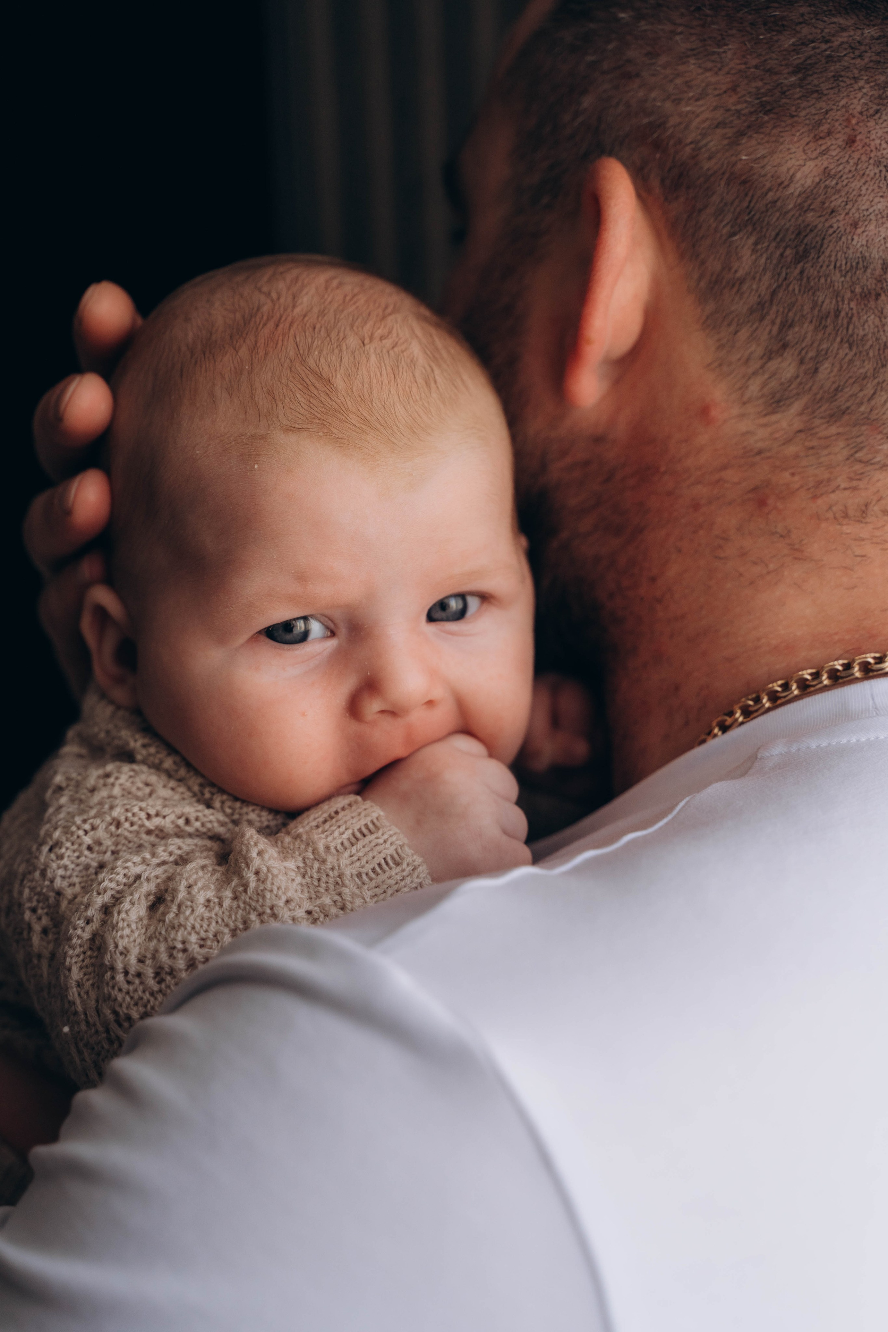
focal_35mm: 56
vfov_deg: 35.6
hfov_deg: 24.2
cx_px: 444
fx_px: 2072
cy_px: 666
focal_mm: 56
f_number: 4
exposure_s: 1/125
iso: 500
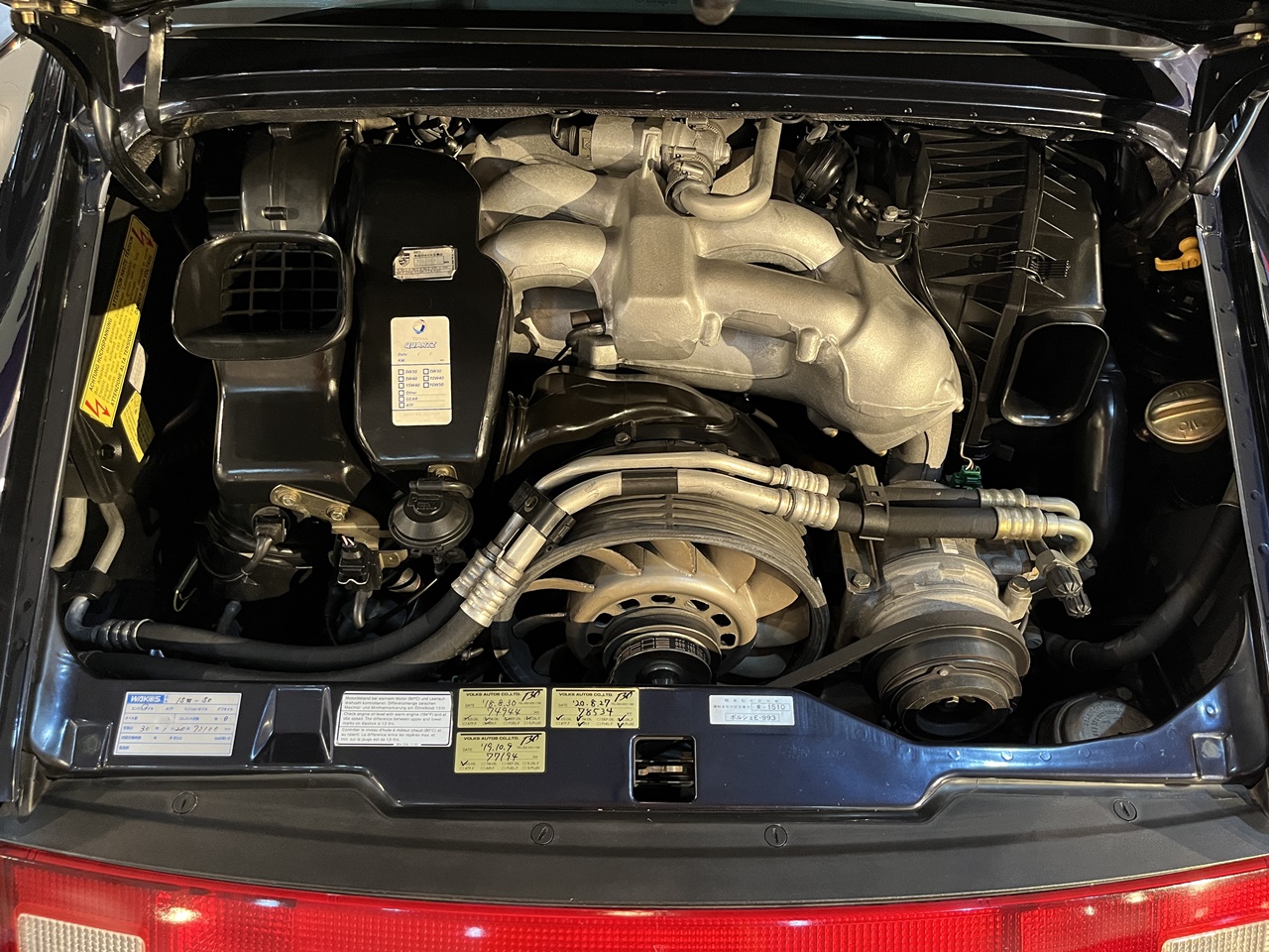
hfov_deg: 67.3
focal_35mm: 26
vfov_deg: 53.1
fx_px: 953
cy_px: 476
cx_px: 634
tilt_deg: -45.8
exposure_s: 1/50
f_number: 1.6
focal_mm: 5.1
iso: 400
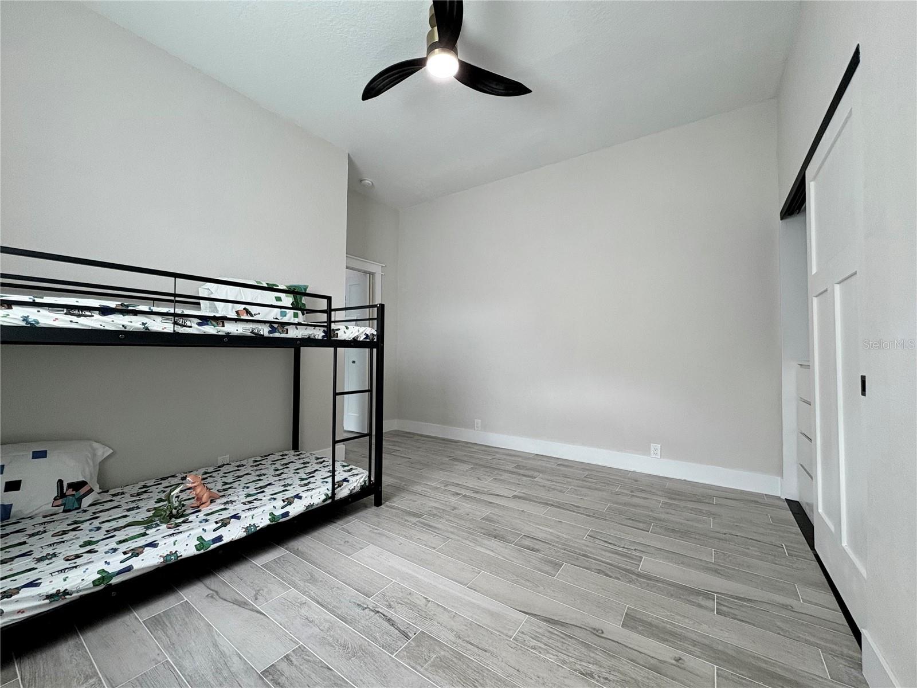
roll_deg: +0.2
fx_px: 371
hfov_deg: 102.1
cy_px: 344
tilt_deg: +2.0
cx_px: 458
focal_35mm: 14
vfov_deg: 85.7
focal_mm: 2.22
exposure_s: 1/120
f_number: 2.2
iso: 160
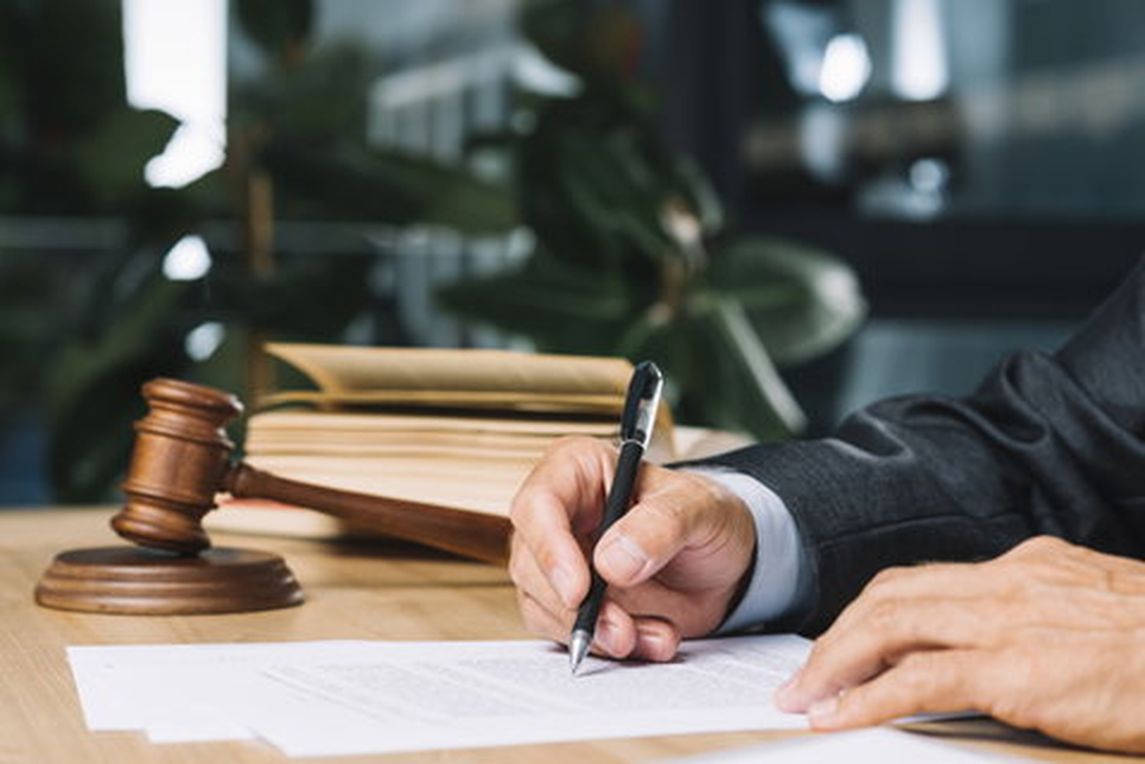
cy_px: 382
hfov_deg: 23.9
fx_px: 2703
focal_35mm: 85
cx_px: 572
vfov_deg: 16.1
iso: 200
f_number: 5.6
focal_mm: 85
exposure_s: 1/160
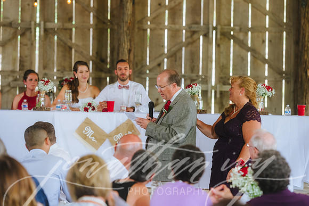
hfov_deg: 13.7
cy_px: 103
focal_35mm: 150
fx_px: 1288
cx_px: 154
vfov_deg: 9.2
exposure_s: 1/100
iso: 500
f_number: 2.8
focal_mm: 150
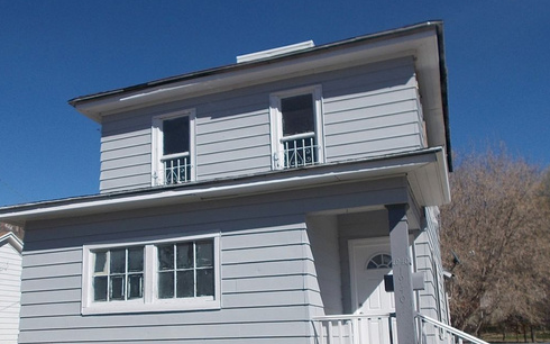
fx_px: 539
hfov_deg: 53.8
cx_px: 233
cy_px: 238
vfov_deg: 34.9
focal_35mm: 36
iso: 80
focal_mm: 4.6
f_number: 8
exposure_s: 1/320
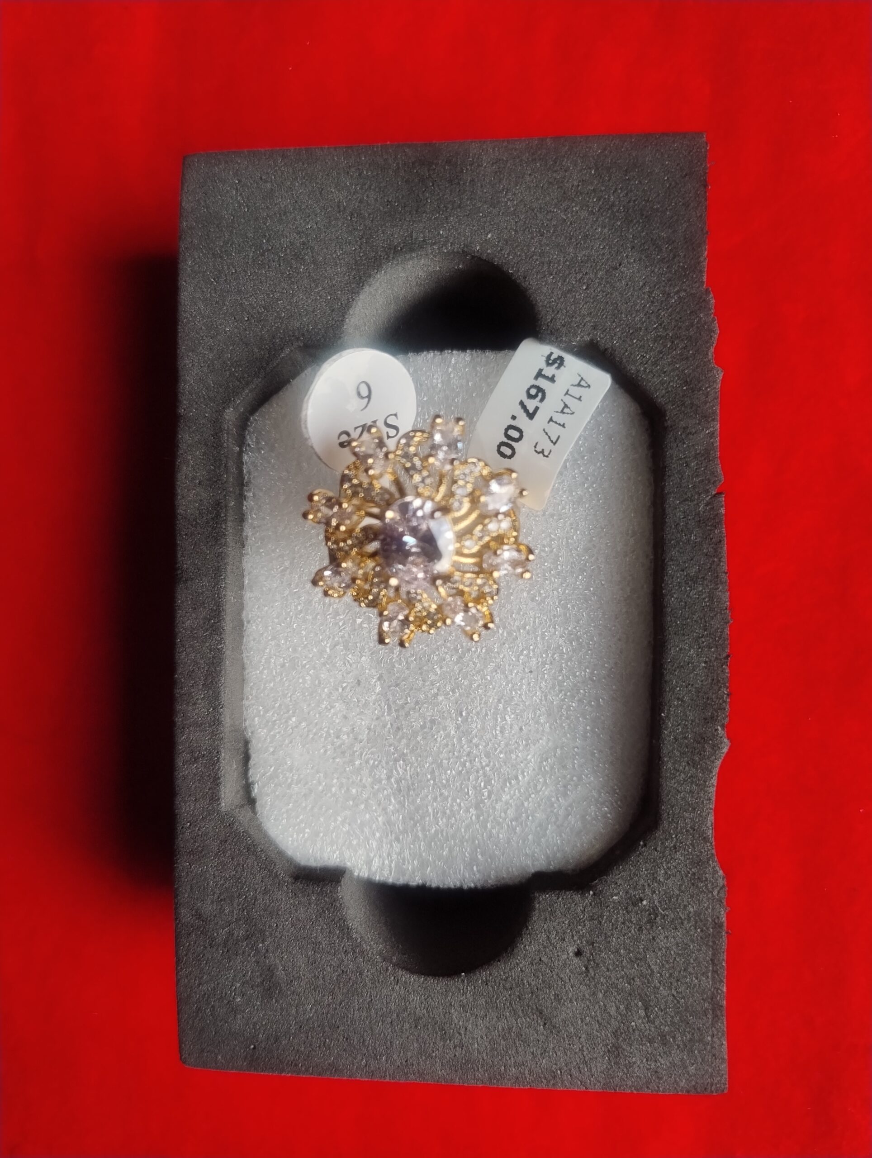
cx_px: 436
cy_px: 579
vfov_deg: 71.5
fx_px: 804
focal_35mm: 24
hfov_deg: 56.9
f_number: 1.8
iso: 221
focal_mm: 5.56
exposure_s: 1/120
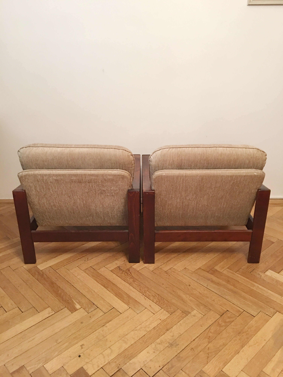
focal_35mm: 29
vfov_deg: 61.7
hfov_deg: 48.2
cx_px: 142
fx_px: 316
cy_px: 188
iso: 100
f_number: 2.2
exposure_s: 1/10
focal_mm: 4.15
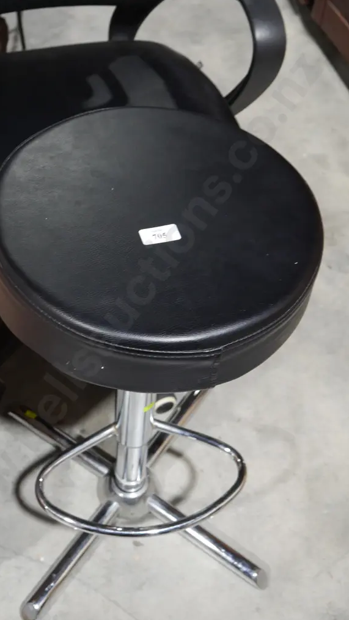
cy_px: 311
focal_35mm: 44
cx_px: 125
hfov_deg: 27.0
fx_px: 724
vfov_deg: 46.4
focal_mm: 20
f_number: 4.5
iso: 640
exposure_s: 1/60
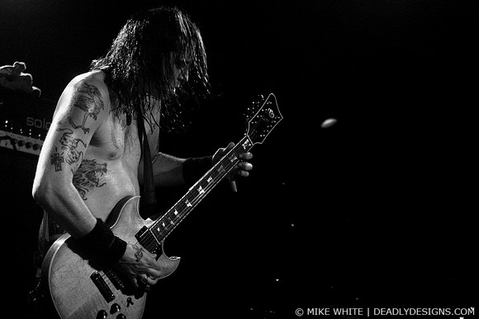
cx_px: 240
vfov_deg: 13.0
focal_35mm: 105
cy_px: 160
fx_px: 1396
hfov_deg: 19.5
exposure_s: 1/125
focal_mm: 70
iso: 800
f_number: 2.8
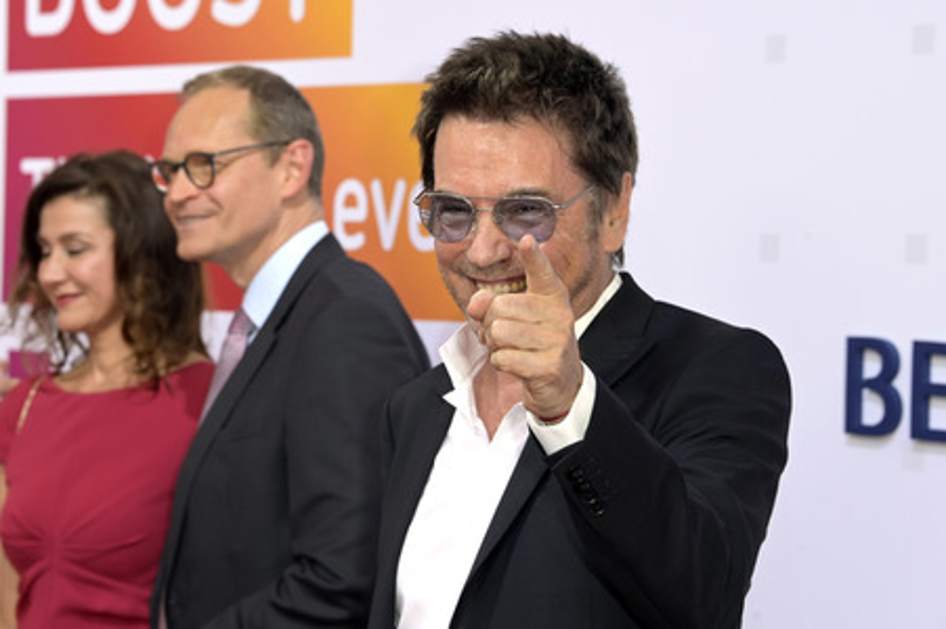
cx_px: 473
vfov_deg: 11.8
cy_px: 314
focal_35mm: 116
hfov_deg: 17.7
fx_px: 3046
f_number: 7.1
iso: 500
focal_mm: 116
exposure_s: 1/160
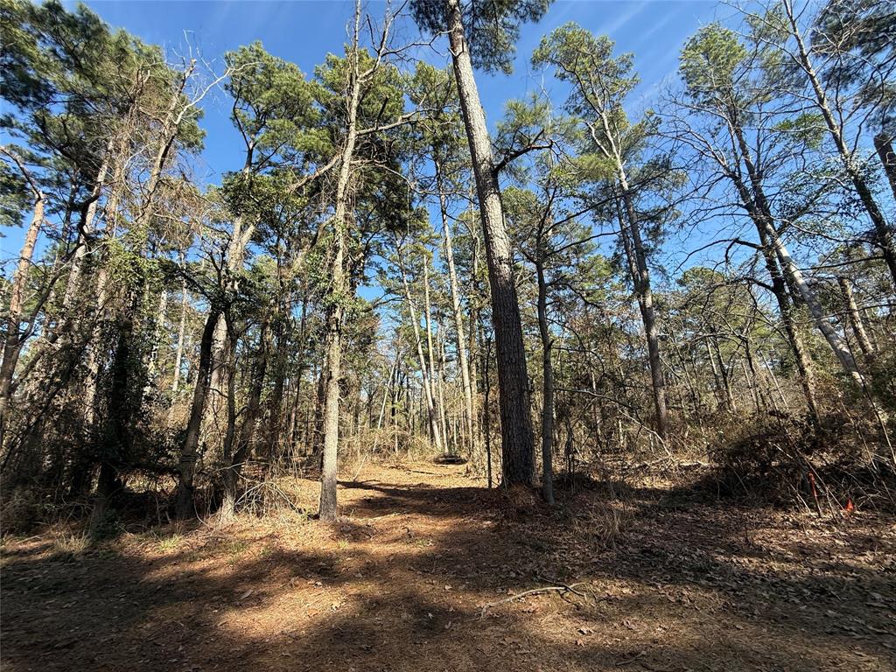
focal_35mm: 14
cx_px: 448
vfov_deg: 85.7
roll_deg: +3.5
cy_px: 336
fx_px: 362
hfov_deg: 102.1
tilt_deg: +15.5
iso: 50
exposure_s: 1/607
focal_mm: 2.22
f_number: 2.2
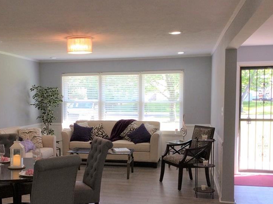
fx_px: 354
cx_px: 97
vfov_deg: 32.0
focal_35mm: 45
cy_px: 119
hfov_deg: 41.7
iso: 40
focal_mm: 3.3
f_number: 2.4
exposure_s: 1/60
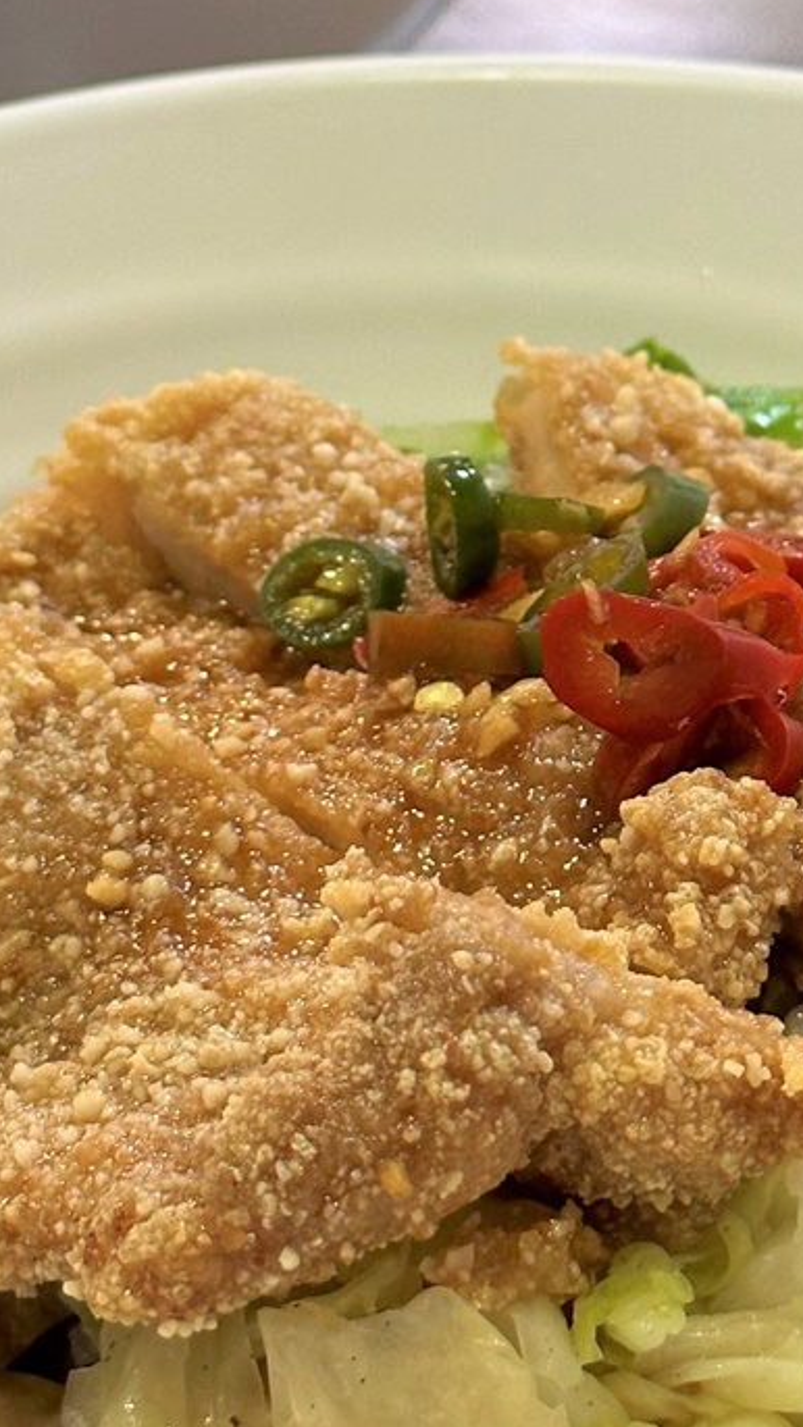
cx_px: 564
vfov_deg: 17.6
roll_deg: -1.3
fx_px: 4617
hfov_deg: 9.9
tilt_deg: -35.5
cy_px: 632
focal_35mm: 122
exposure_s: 1/60
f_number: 1.78
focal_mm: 6.86
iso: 160
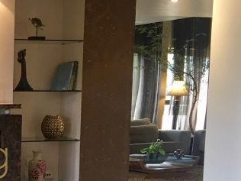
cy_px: 171
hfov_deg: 19.1
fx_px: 654
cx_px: -83
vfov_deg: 15.5
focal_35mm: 94
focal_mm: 4.15
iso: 32
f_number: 2.2
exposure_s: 1/15
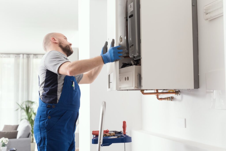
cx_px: 113
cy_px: 76
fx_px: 314
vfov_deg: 27.0
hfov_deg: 39.6
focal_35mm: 50
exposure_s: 1/40
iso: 200
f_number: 3.5
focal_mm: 50
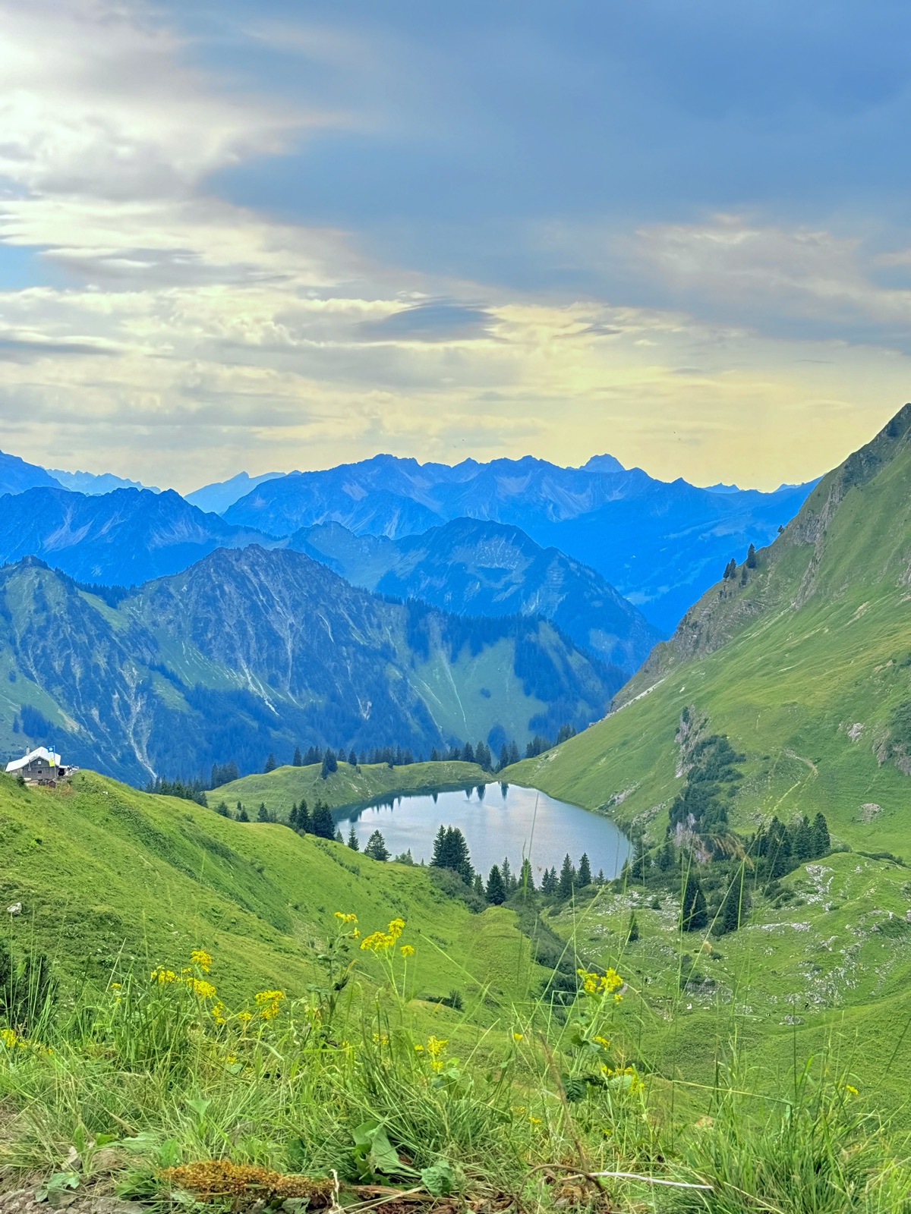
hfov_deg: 30.3
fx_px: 1684
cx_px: 456
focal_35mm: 48
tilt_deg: -2.4
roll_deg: +0.4
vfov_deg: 39.7
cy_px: 607
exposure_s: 1/1838
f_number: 1.78
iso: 100
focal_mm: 6.76
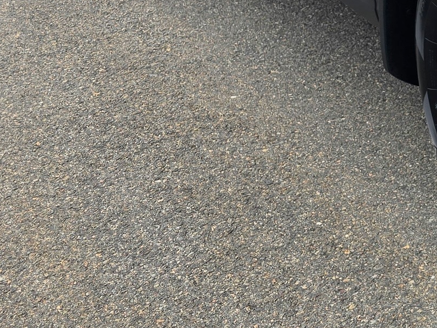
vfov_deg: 17.1
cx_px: 714
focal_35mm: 82
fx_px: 1035
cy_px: -71
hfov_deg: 19.6
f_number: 1.7
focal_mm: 6.3
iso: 12
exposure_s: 1/239
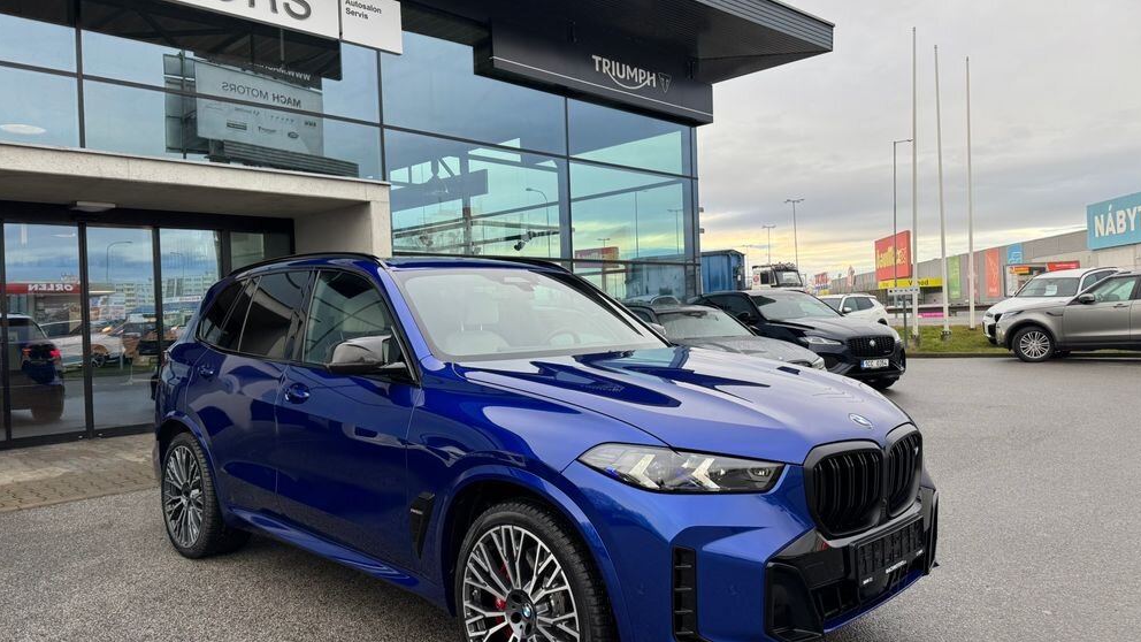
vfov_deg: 42.9
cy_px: 312
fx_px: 817
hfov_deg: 69.9
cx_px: 566
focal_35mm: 27
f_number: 1.78
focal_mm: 6.76
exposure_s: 1/436
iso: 80
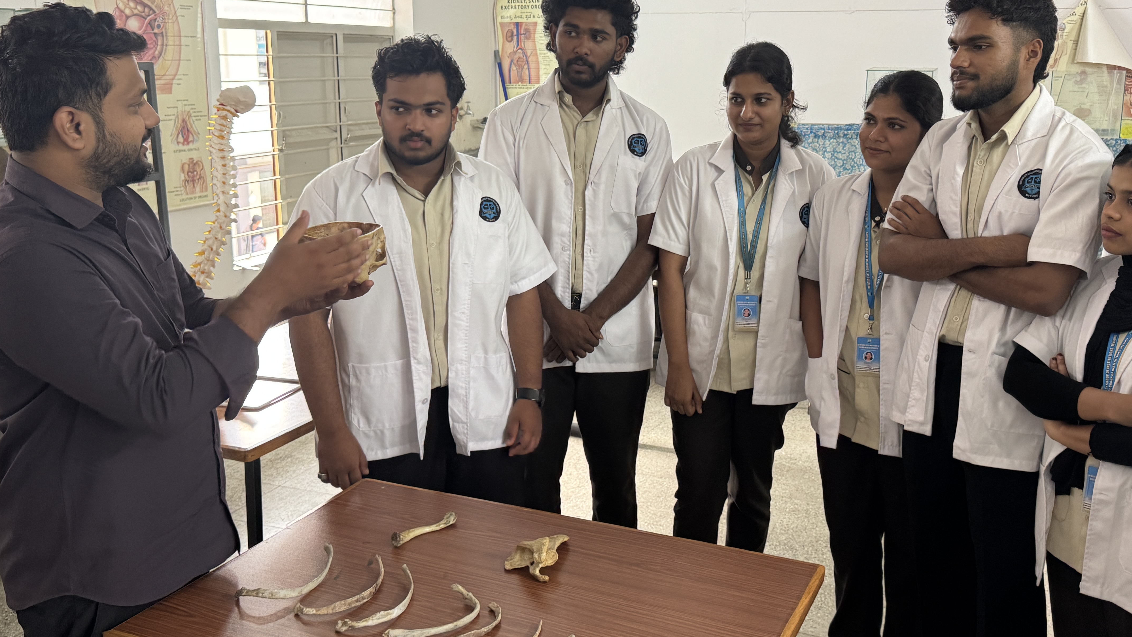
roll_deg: -0.5
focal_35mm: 35
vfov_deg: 33.6
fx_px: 1051
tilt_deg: -11.7
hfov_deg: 56.6
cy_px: 258
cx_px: 608
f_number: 1.78
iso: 250
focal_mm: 6.76
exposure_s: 1/50
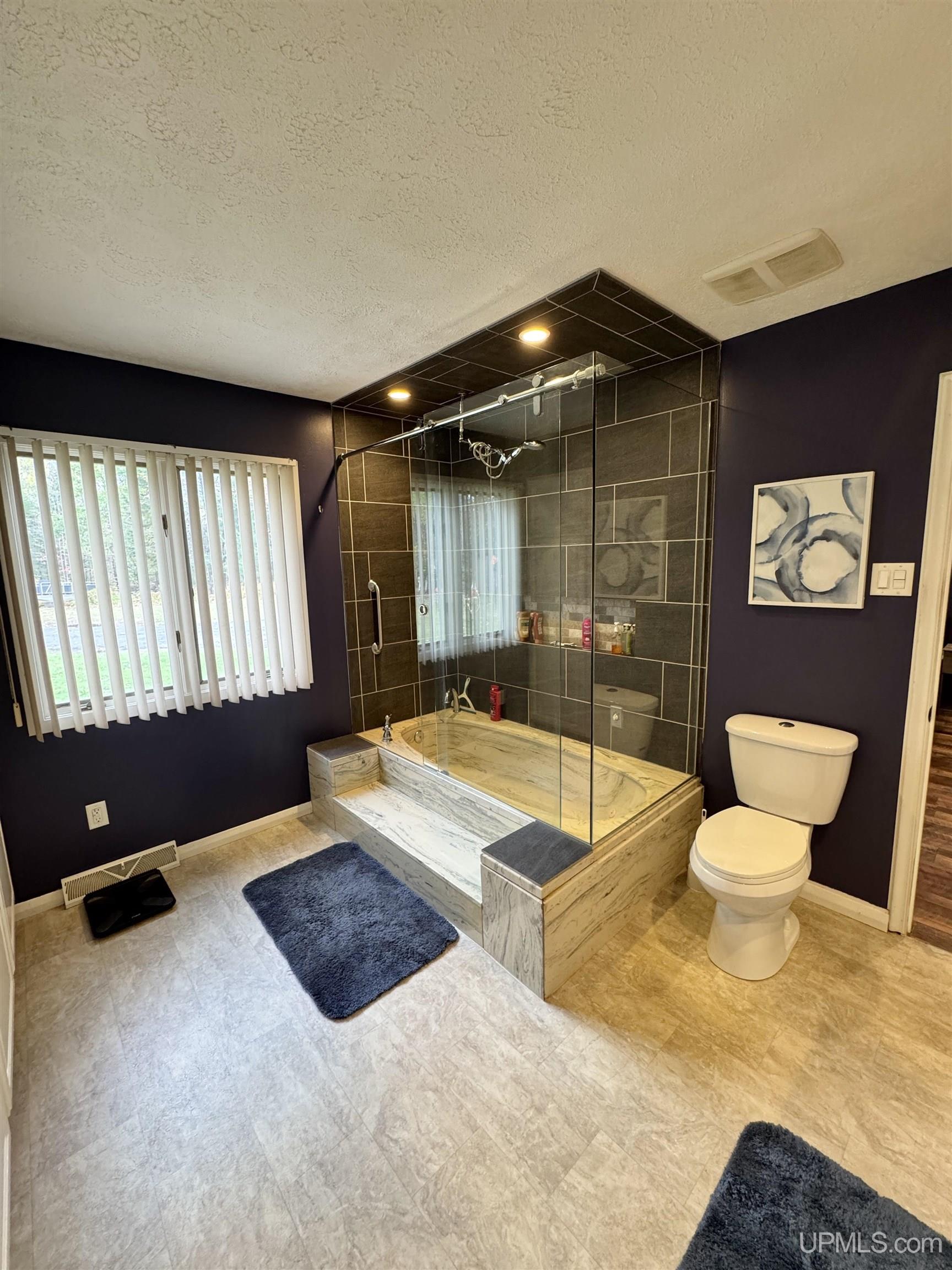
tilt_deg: -9.1
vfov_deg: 102.1
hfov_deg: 85.7
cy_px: 635
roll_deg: +1.6
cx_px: 476
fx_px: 513
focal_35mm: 14
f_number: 2.2
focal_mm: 2.22
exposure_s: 1/67
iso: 320
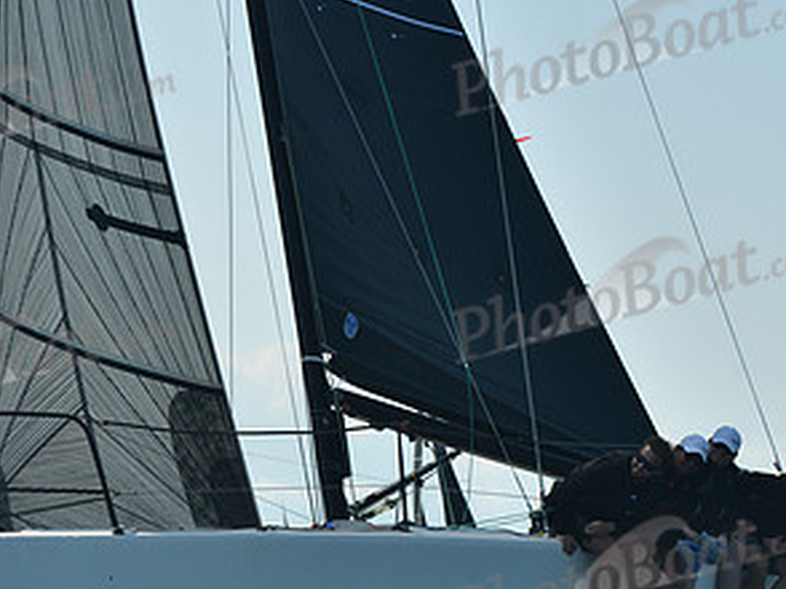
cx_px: 315
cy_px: 470
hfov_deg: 10.4
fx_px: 4311
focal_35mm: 190
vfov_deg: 7.8
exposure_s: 1/640
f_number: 8
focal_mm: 100
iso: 320
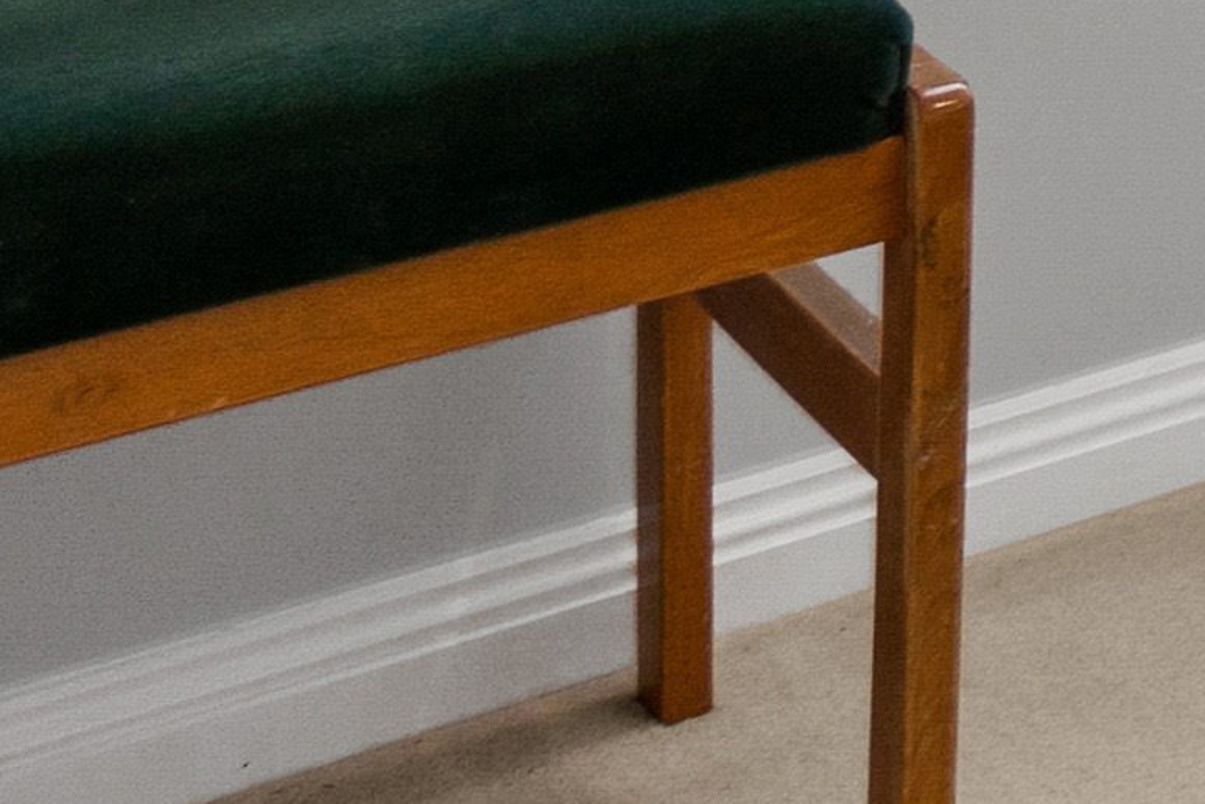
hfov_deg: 10.5
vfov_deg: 9.5
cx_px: 3811
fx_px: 4016
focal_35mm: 120
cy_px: -1427
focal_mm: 10
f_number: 8
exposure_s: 1/3
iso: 200
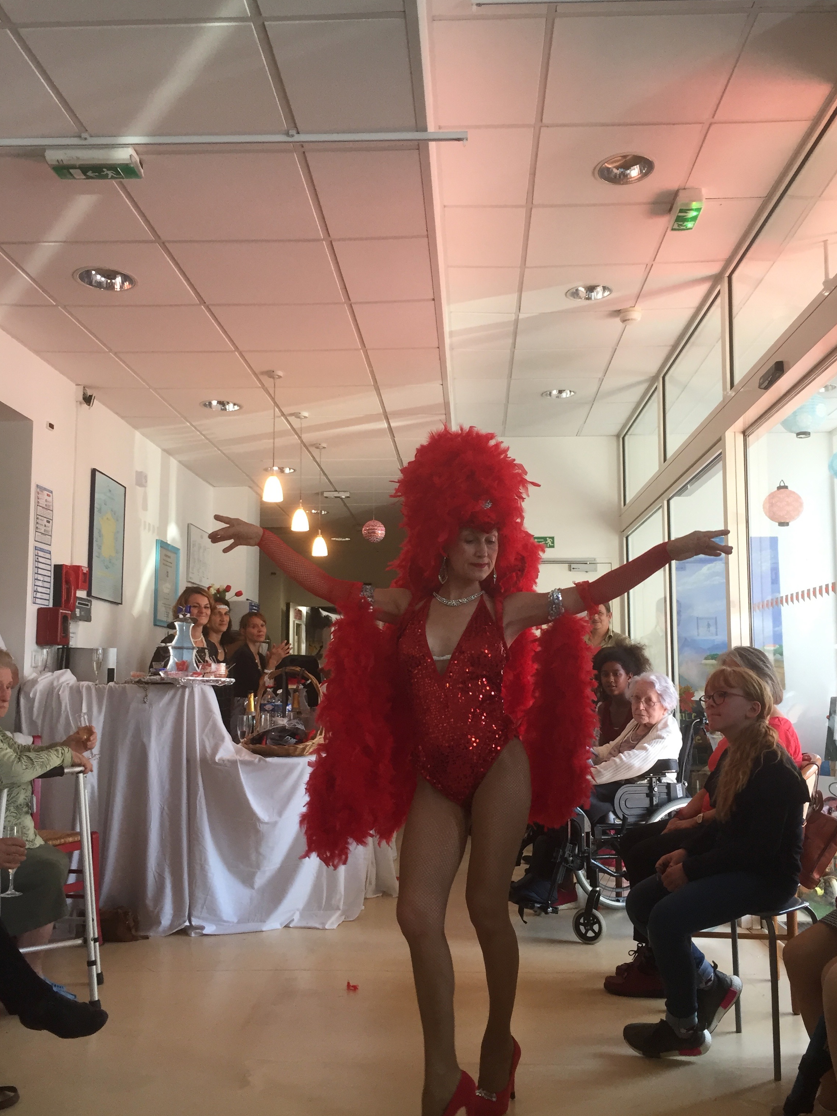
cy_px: 575
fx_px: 999
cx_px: 438
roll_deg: +0.5
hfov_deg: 45.4
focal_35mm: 31
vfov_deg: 58.3
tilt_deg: +6.1
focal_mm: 4.15
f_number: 2.2
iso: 64
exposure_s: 1/33
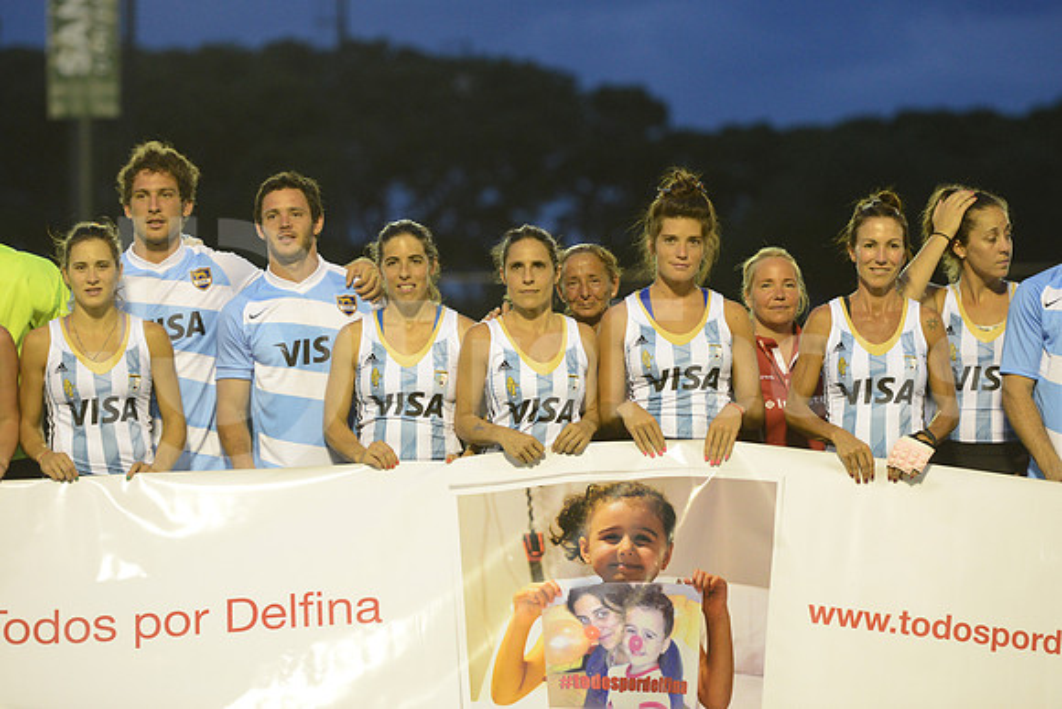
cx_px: 531
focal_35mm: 140
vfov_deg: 9.8
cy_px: 354
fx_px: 4131
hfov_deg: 14.7
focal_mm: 140
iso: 2000
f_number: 2.8
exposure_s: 1/400
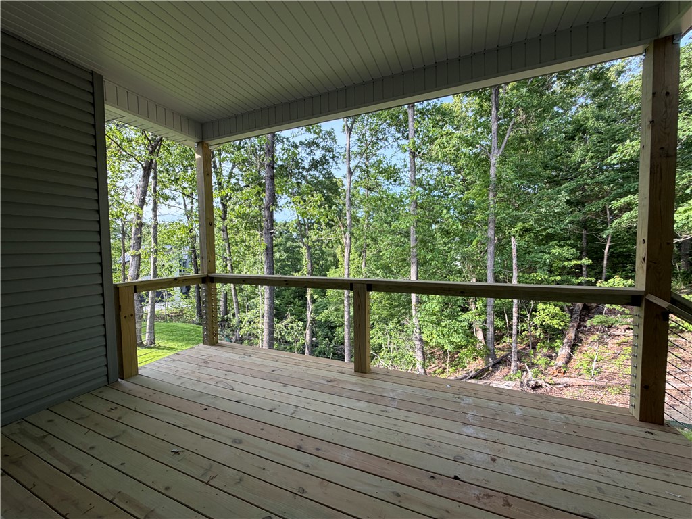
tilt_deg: -2.4
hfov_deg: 102.1
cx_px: 346
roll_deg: +0.5
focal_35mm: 14
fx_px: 280
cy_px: 260
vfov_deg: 85.7
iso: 40
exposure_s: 1/145
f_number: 2.2
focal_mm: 2.22
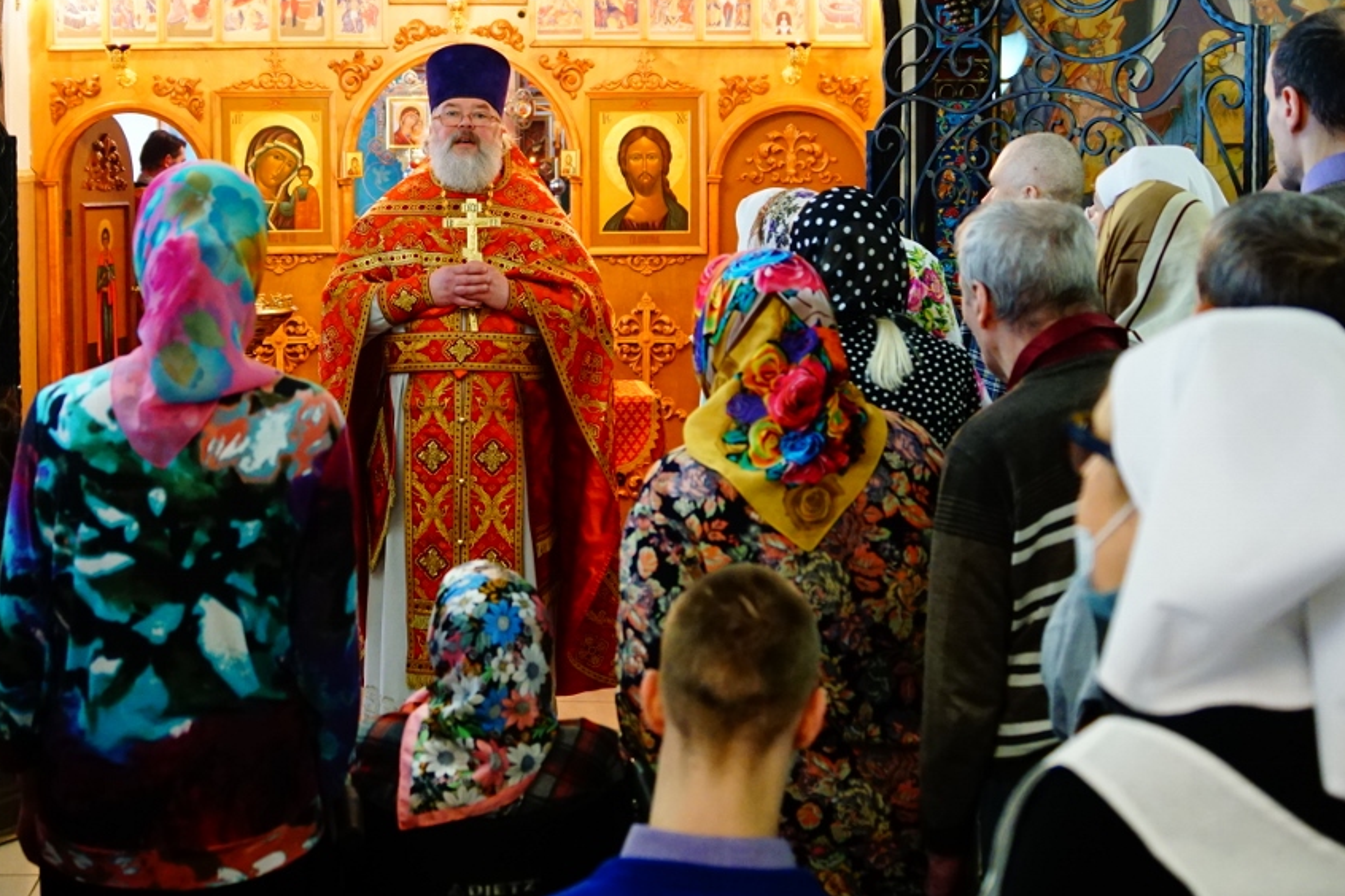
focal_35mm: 59
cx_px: 485
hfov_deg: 33.7
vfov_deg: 22.9
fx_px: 2204
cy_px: 293
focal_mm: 26
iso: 1250
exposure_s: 1/60
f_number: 2.8
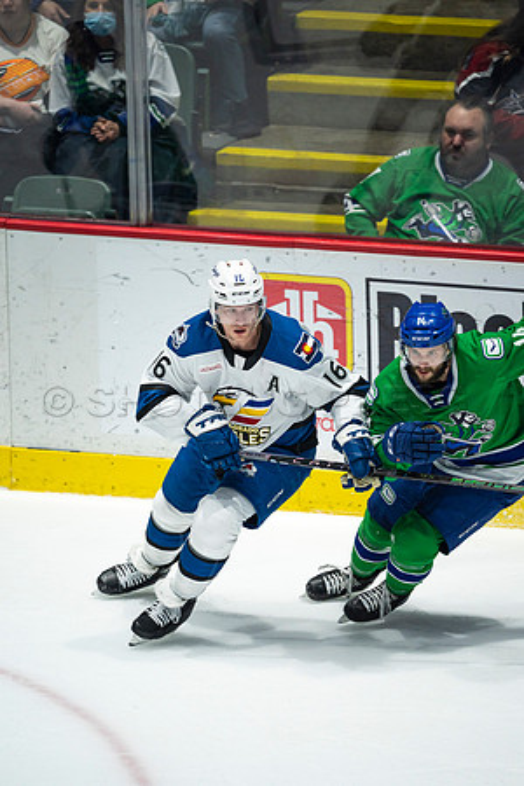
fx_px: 13099
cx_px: 262
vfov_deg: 3.4
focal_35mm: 600
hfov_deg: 2.3
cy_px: 393
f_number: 4
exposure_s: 1/1000
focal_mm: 600
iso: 2000
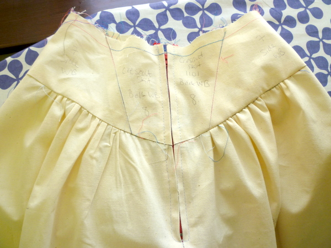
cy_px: 124
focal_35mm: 29
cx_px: 166
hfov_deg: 61.7
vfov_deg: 48.2
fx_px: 277
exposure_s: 1/50
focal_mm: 5.2
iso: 80
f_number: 3.3
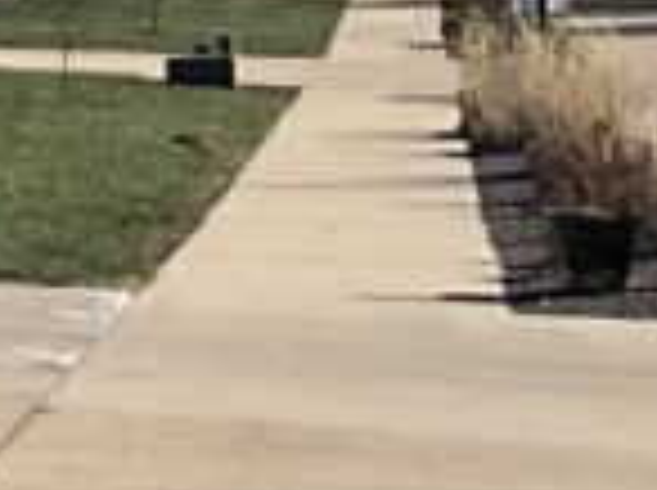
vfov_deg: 7.2
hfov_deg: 8.1
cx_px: -1426
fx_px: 3865
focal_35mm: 204
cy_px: -234
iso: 25
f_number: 1.8
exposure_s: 1/2538
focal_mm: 3
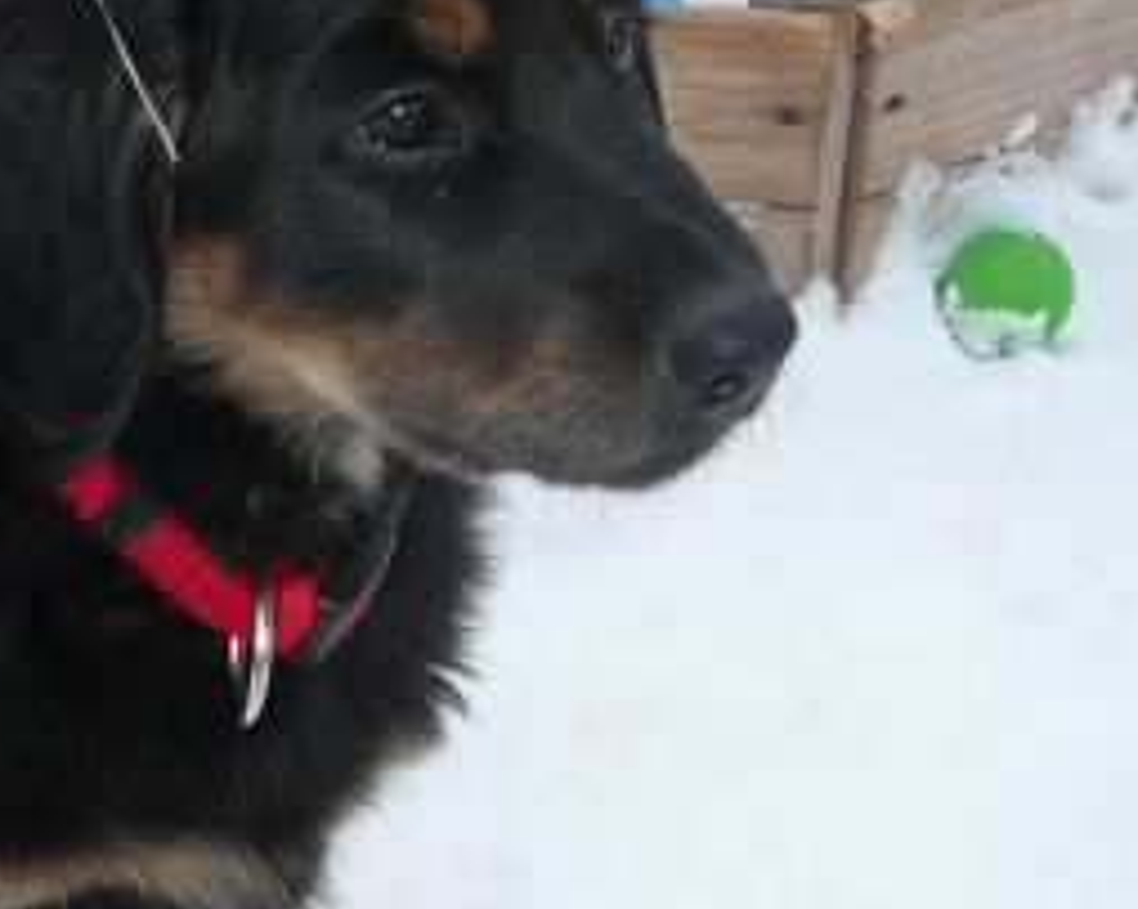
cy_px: 412
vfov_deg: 17.8
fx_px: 2895
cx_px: 211
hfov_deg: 21.9
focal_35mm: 86
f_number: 2.8
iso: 80
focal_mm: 5.2
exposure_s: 1/80
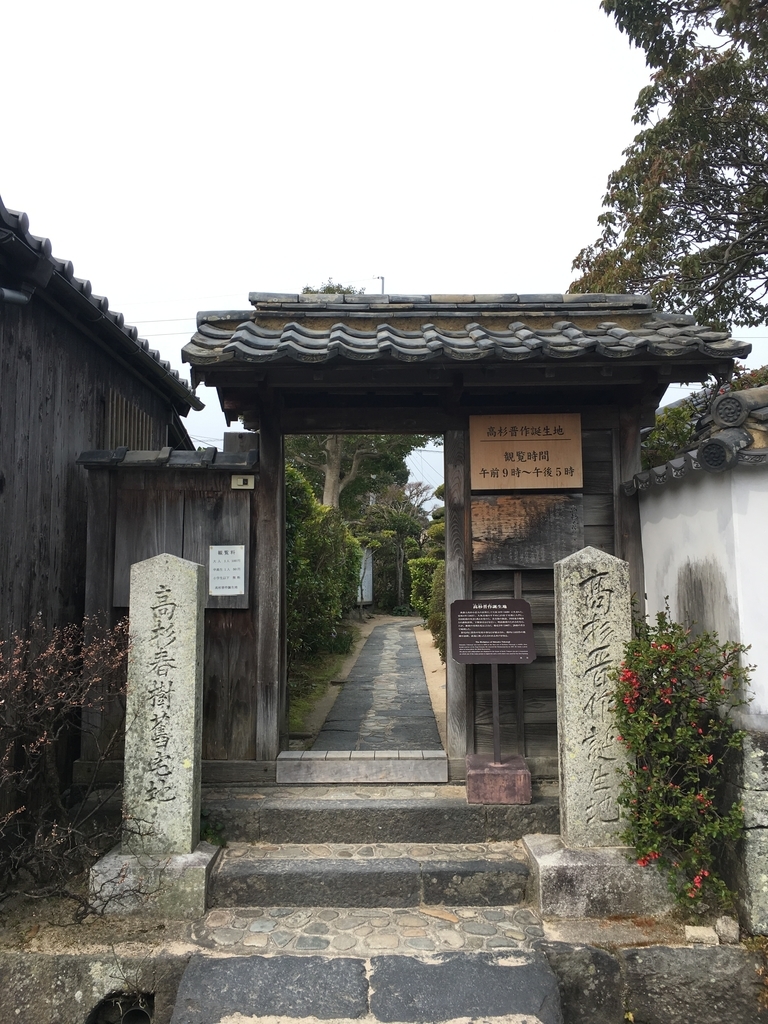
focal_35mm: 29
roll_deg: -0.7
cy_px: 512
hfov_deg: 48.2
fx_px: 858
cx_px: 384
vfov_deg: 61.7
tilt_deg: +5.8
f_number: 2.2
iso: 25
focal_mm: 4.15
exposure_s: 1/646
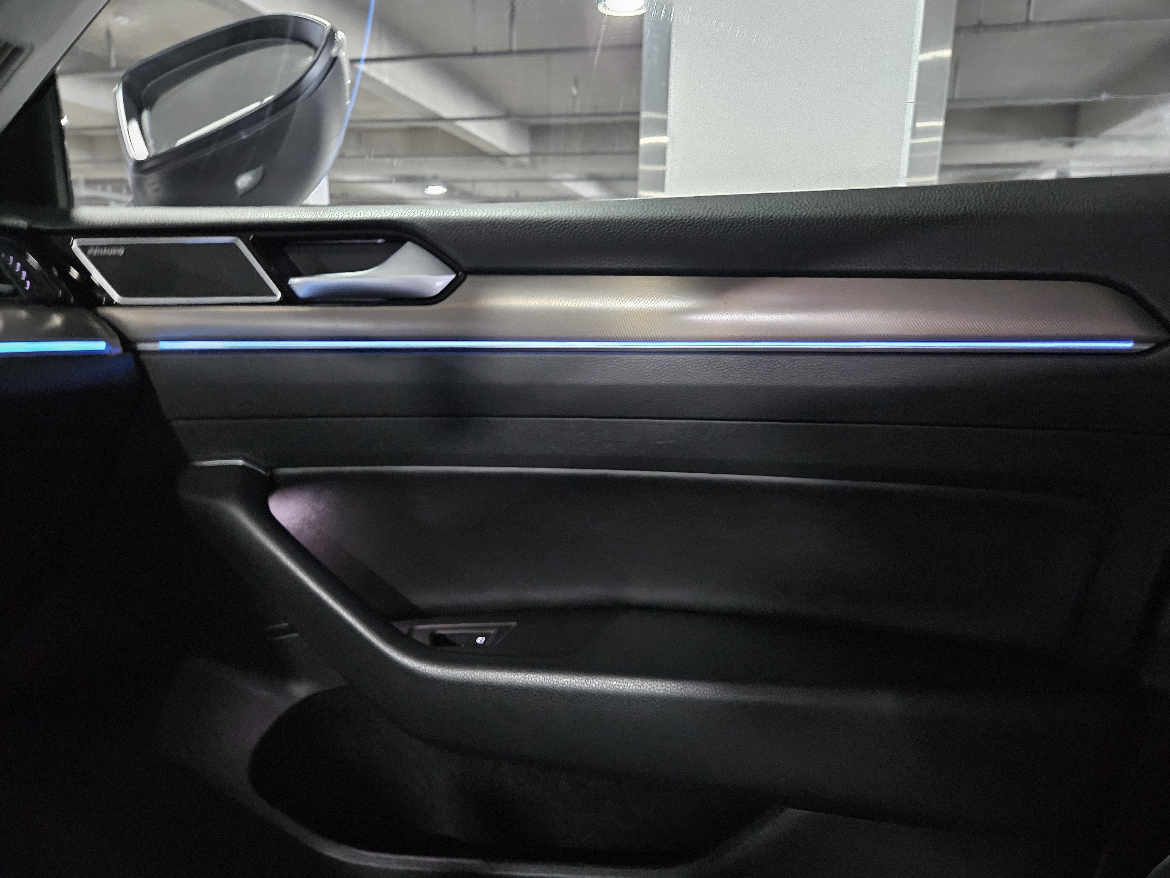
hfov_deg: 71.6
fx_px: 811
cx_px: 565
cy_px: 454
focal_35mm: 24
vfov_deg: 56.8
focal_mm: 5.4
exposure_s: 1/15
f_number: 1.8
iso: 2000
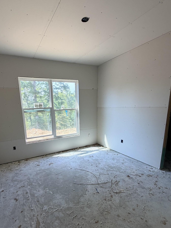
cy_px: 131
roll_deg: +2.7
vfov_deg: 87.1
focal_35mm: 18
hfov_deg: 70.5
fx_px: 119
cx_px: 65
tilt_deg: -12.8
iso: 50
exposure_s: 1/121
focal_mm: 2.22
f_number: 2.2
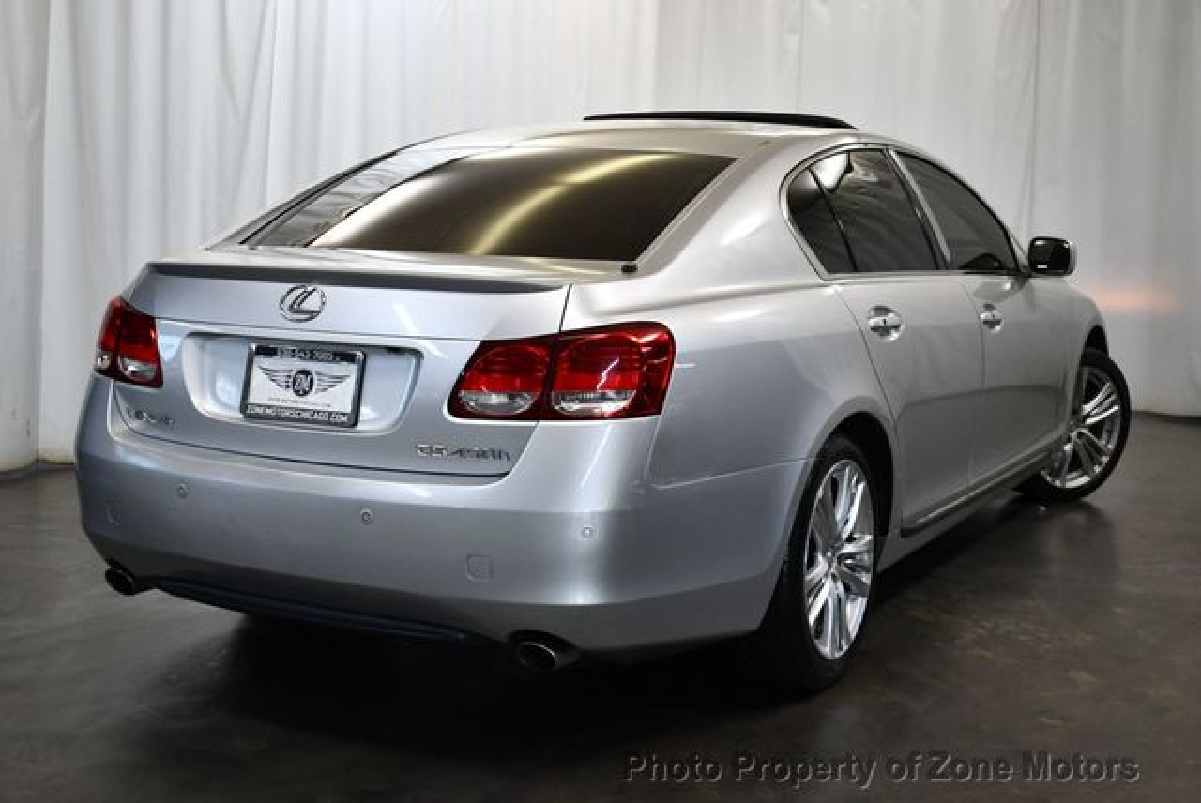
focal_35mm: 50
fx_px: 1670
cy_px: 402
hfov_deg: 39.6
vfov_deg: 27.0
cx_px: 600
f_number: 4
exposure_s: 1/200
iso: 800
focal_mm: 25
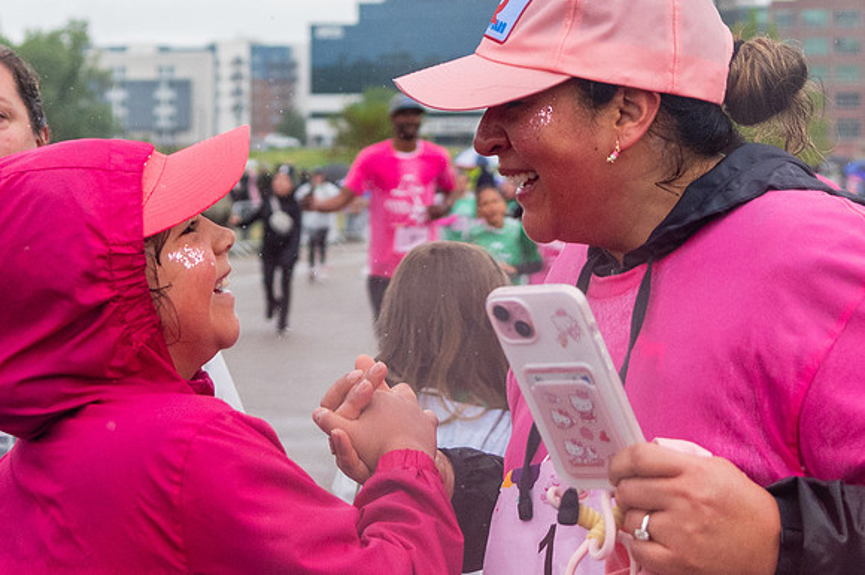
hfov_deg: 20.4
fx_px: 2406
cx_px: 442
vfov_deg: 13.5
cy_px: 49
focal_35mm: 100
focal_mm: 38
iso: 1600
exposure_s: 1/3200
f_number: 4
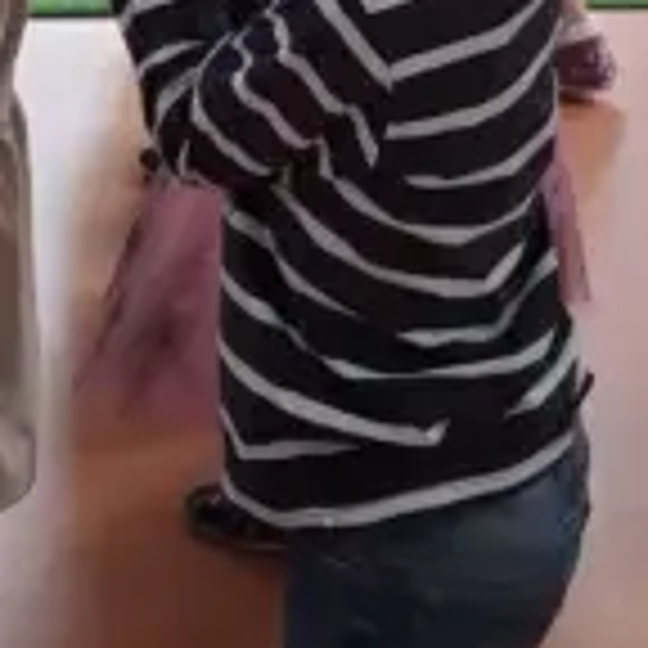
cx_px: 90
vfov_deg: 10.8
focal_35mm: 145
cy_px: -742
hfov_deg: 12.0
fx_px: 3071
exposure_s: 1/100
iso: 200
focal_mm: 5.54
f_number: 1.8
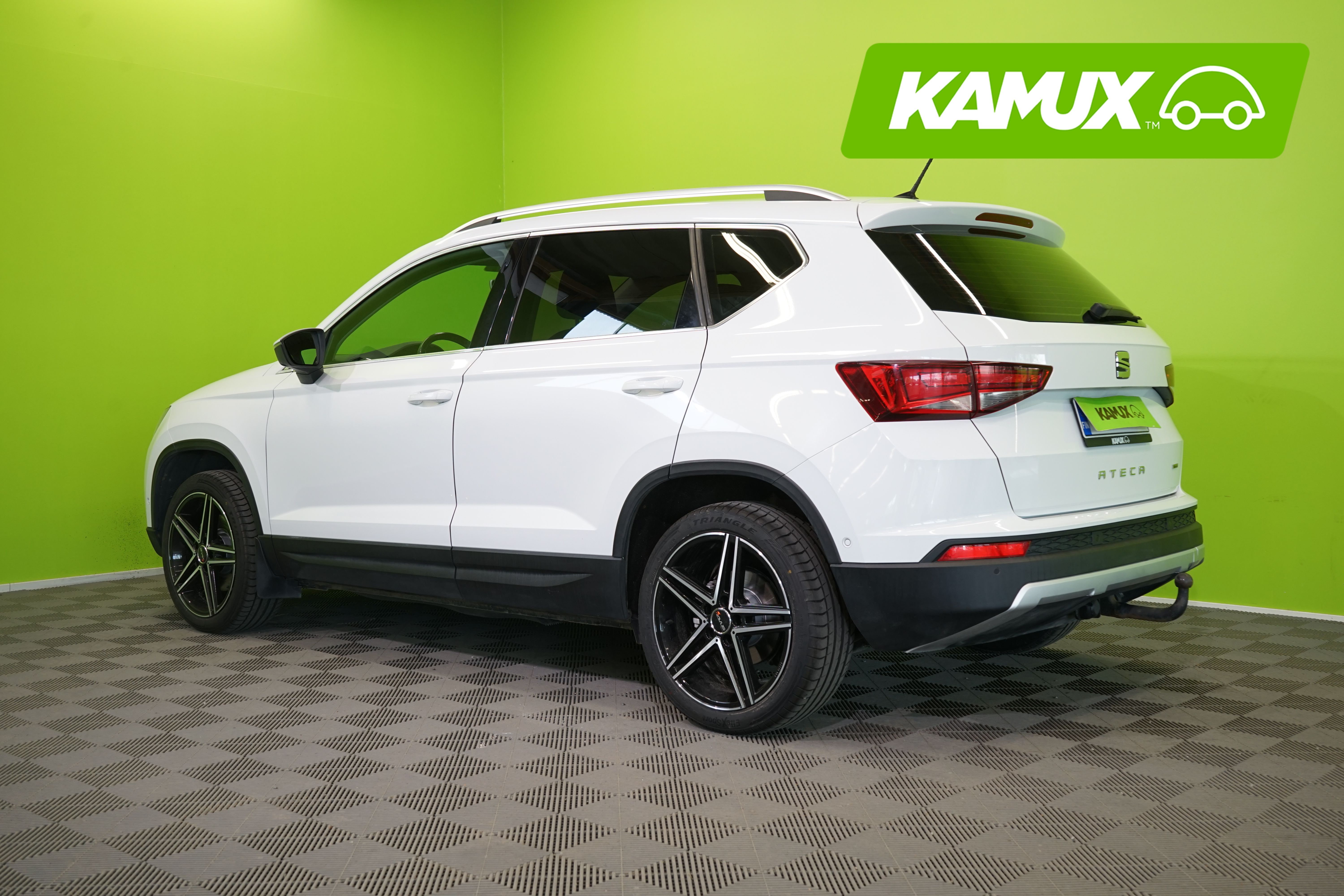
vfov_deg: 35.9
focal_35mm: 37
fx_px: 1381
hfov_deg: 51.9
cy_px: 448
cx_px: 672
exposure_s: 1/40
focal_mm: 37
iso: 500
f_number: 6.3
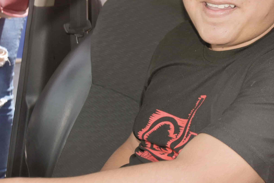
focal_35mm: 106
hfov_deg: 19.0
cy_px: -4
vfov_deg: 12.7
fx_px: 807
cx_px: 239
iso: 100
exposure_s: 1/200
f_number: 5.6
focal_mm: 28
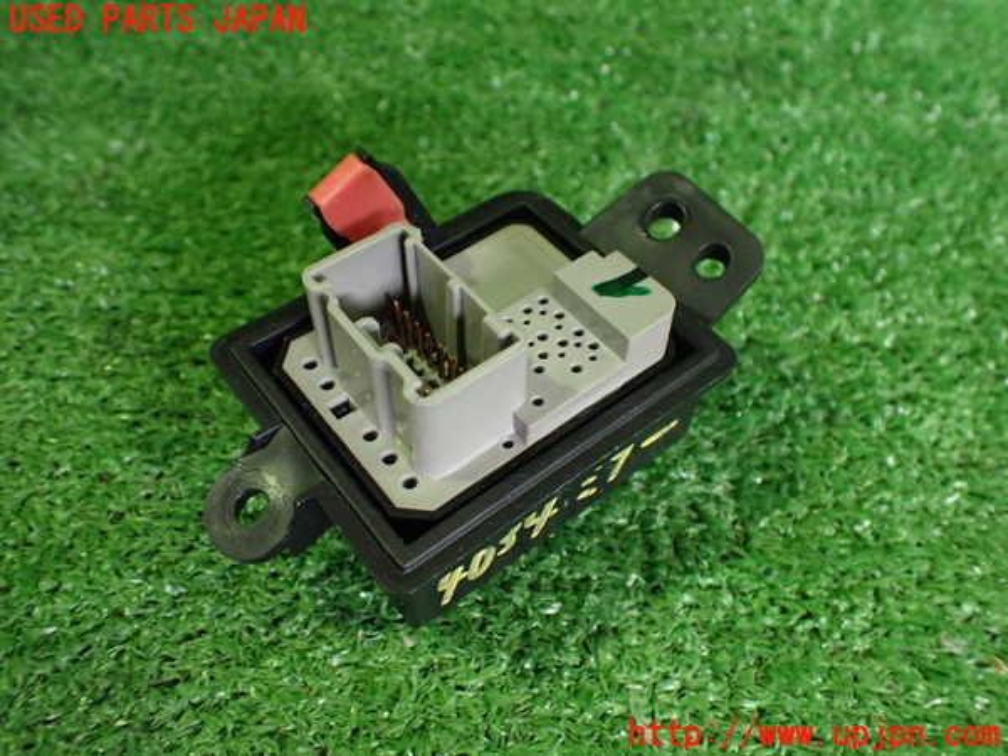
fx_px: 874
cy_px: 378
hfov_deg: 60.0
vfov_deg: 46.8
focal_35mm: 30
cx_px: 504
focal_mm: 5.4
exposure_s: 1/50
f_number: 2.3
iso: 800
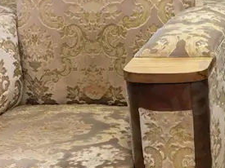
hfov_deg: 17.5
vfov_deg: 13.7
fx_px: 702
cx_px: 254
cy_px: 55
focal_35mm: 108
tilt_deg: -17.2
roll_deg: +0.7
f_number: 2.2
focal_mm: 4.15
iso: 40
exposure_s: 1/17
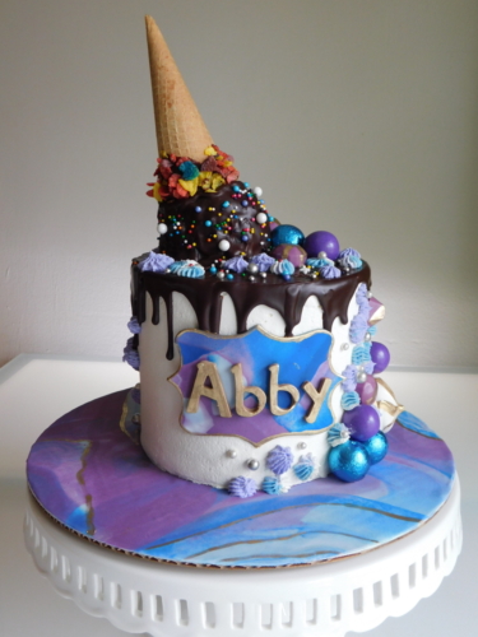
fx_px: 663
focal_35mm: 36
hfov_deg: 39.7
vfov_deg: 51.4
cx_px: 239
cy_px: 318
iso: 160
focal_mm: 6.3
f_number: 3.5
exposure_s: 1/30
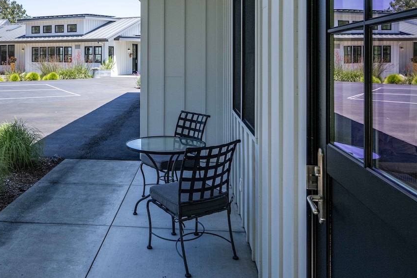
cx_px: 123
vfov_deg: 36.5
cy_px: 57
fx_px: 406
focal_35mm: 35
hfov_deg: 52.7
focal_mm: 16.5
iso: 250
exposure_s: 1/200
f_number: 9
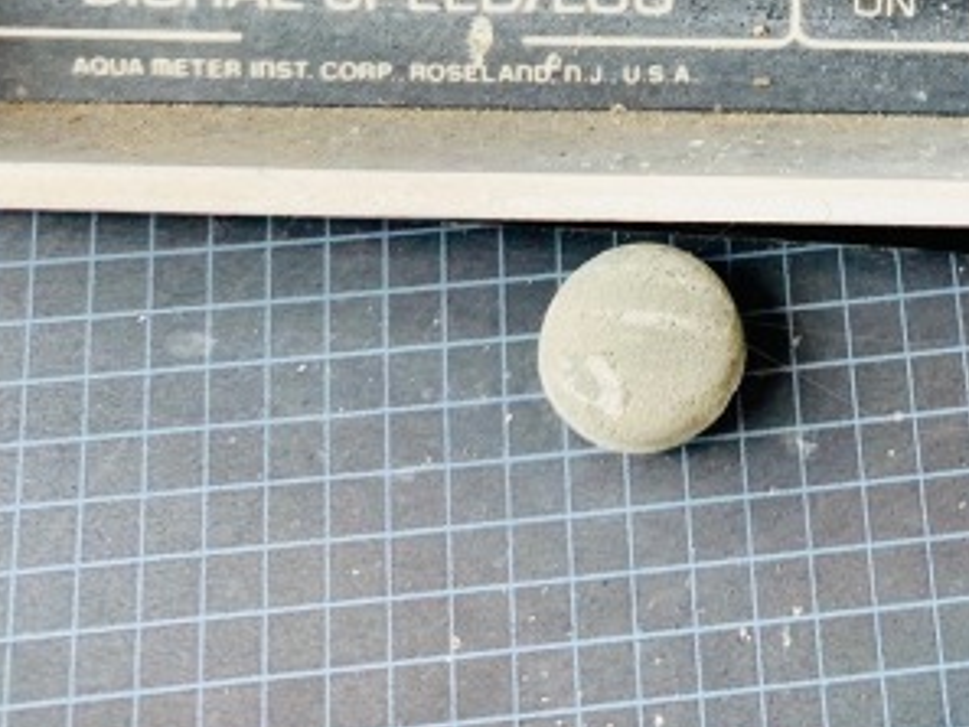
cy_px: -179
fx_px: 1960
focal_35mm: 70
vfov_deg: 19.6
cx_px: 936
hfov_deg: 26.5
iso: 50
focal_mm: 4.25
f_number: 1.8
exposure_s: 1/121
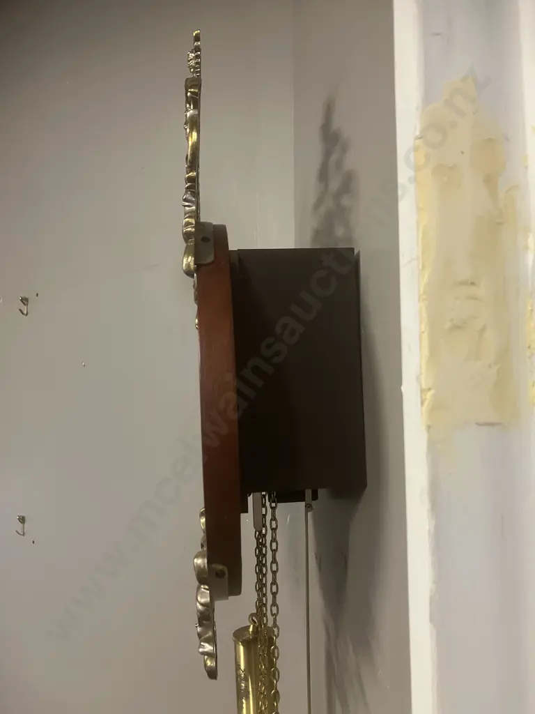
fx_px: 577
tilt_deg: +4.1
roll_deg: +1.7
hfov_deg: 49.7
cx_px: 268
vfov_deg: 63.4
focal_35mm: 28
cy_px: 357
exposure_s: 1/60
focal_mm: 3.99
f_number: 1.8
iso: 250
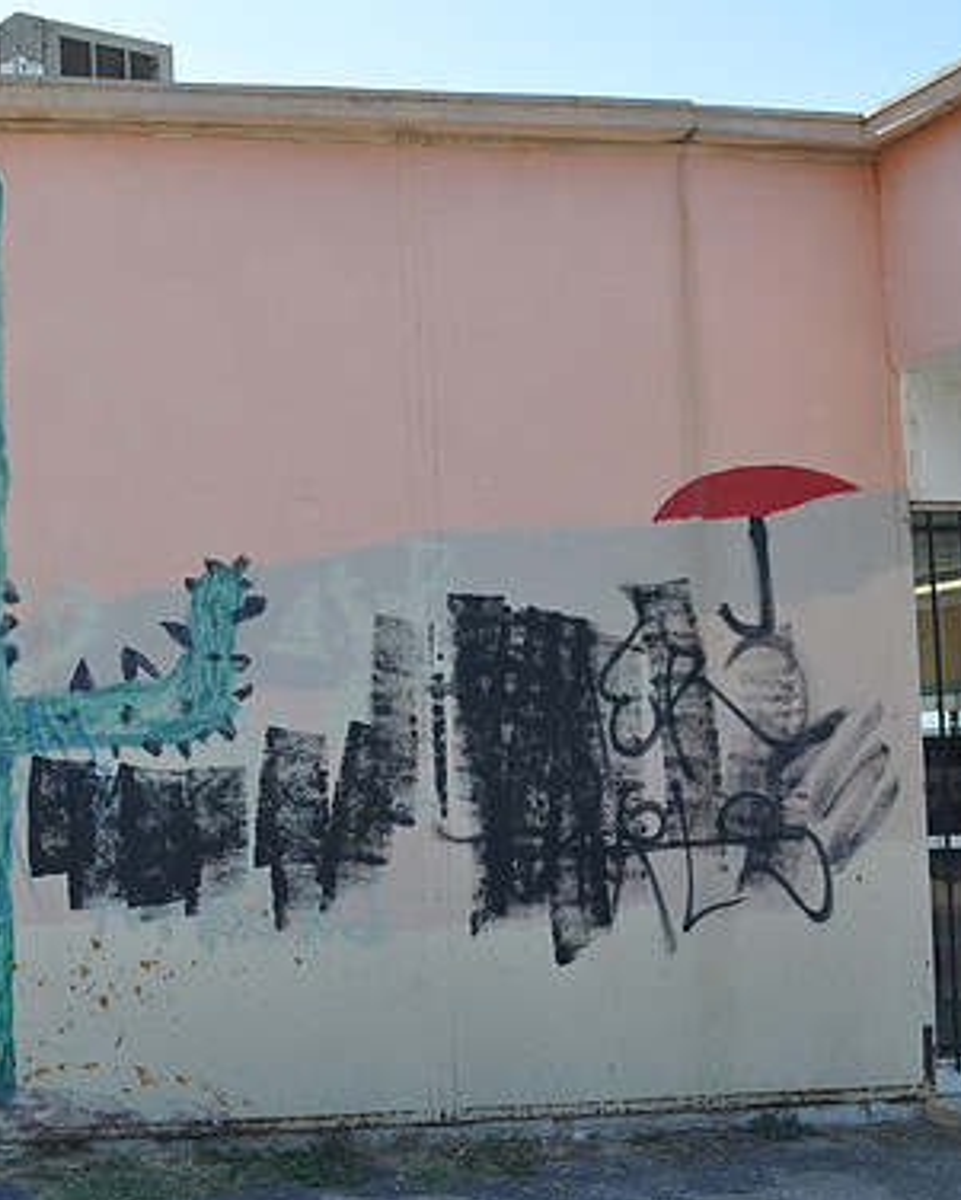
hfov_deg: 27.8
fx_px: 1848
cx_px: 45
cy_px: 605
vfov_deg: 36.0
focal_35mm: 52
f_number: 6.3
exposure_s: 1/160
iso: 200
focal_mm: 24
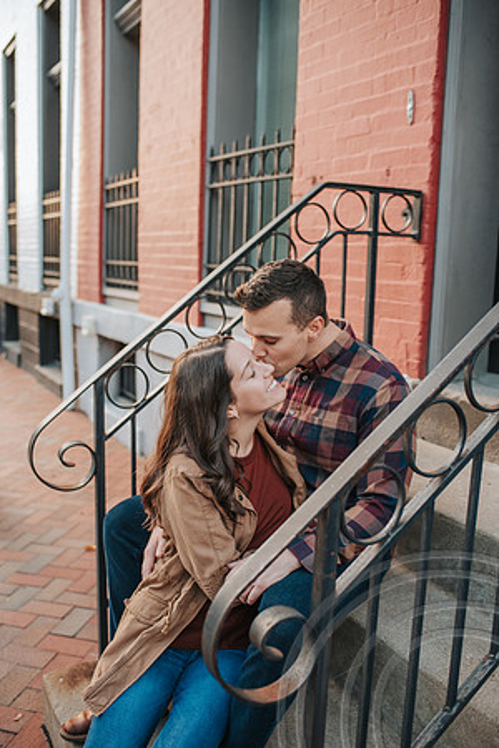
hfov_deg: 37.9
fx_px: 728
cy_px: 374
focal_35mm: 35
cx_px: 250
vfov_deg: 54.4
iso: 640
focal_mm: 35
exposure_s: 1/400
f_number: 2.8
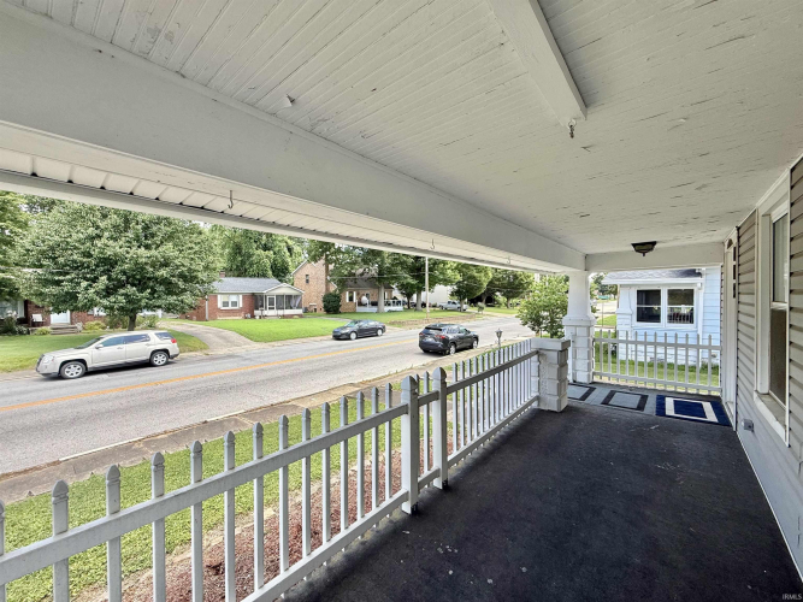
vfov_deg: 85.7
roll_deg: +0.1
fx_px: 325
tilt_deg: +0.0
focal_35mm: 14
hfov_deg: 102.1
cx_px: 402
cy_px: 301
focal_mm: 2.22
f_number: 2.2
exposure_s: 1/393
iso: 50
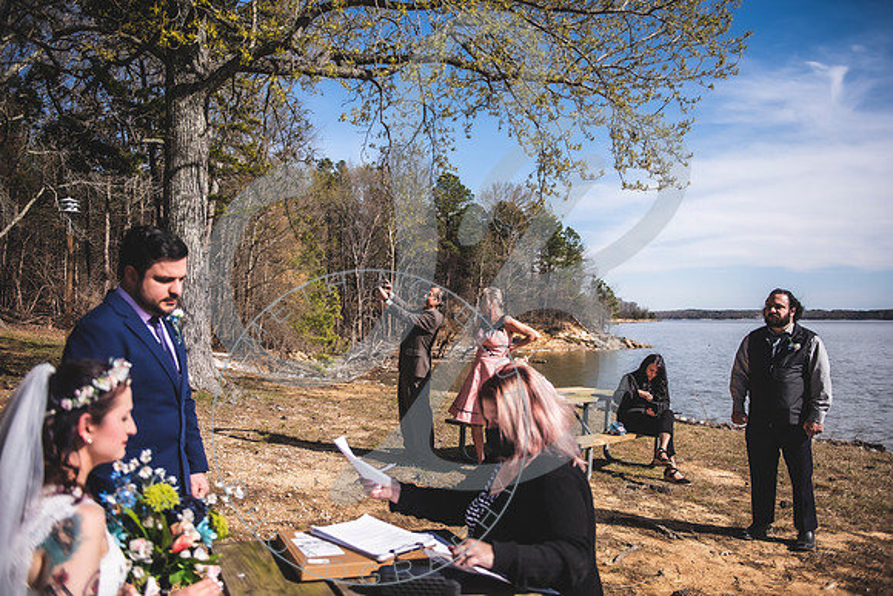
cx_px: 446
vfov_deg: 45.0
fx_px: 719
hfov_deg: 63.6
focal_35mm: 29
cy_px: 298
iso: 100
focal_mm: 29
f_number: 2.8
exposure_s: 1/2500
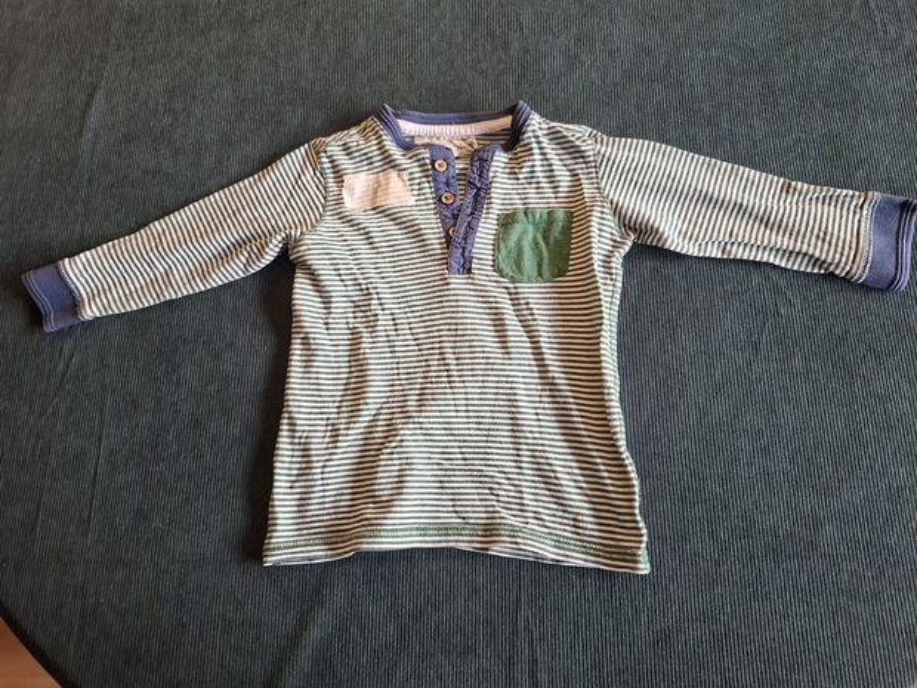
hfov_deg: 73.9
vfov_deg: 58.9
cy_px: 344
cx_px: 458
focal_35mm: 23
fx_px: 609
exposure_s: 1/100
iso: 160
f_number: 1.8
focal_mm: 5.54
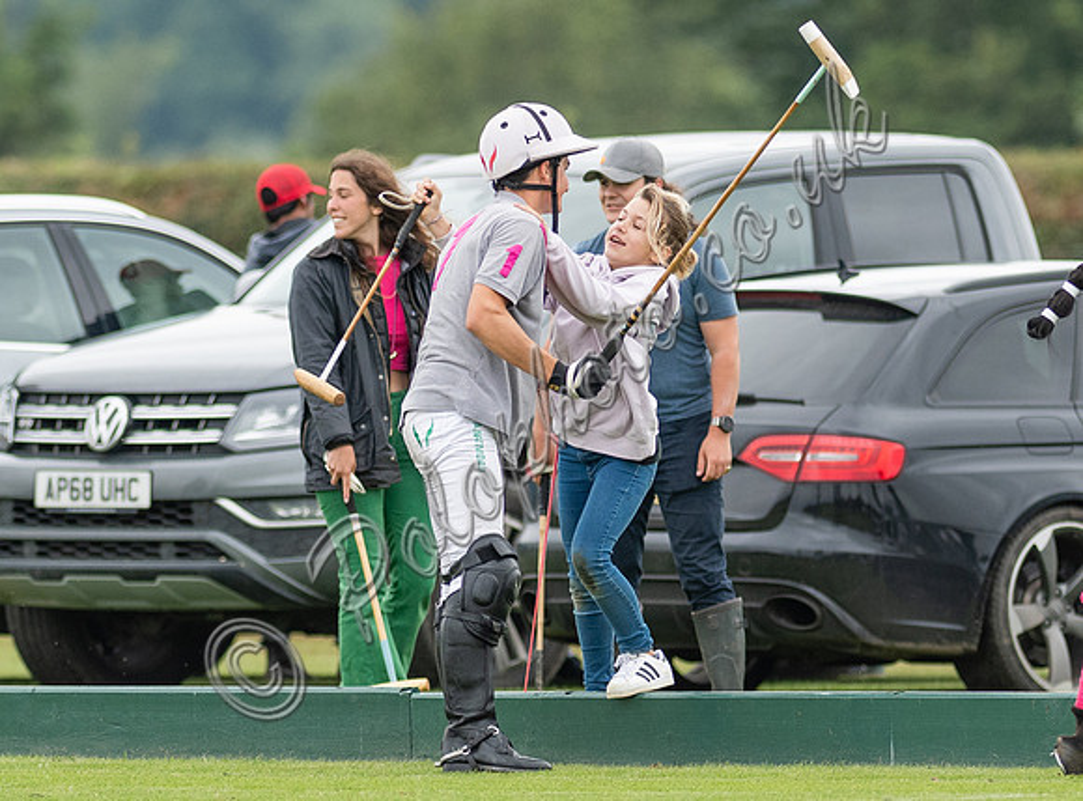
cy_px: 407
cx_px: 577
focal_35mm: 942
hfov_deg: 2.1
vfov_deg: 1.6
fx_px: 29320
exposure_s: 1/1600
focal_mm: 300
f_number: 2.8
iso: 400
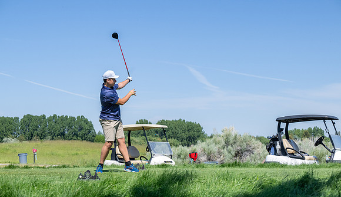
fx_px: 663
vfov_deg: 16.8
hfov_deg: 28.8
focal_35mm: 73
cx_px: 170
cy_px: 114
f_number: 5.6
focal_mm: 70
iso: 1000
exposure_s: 1/4000
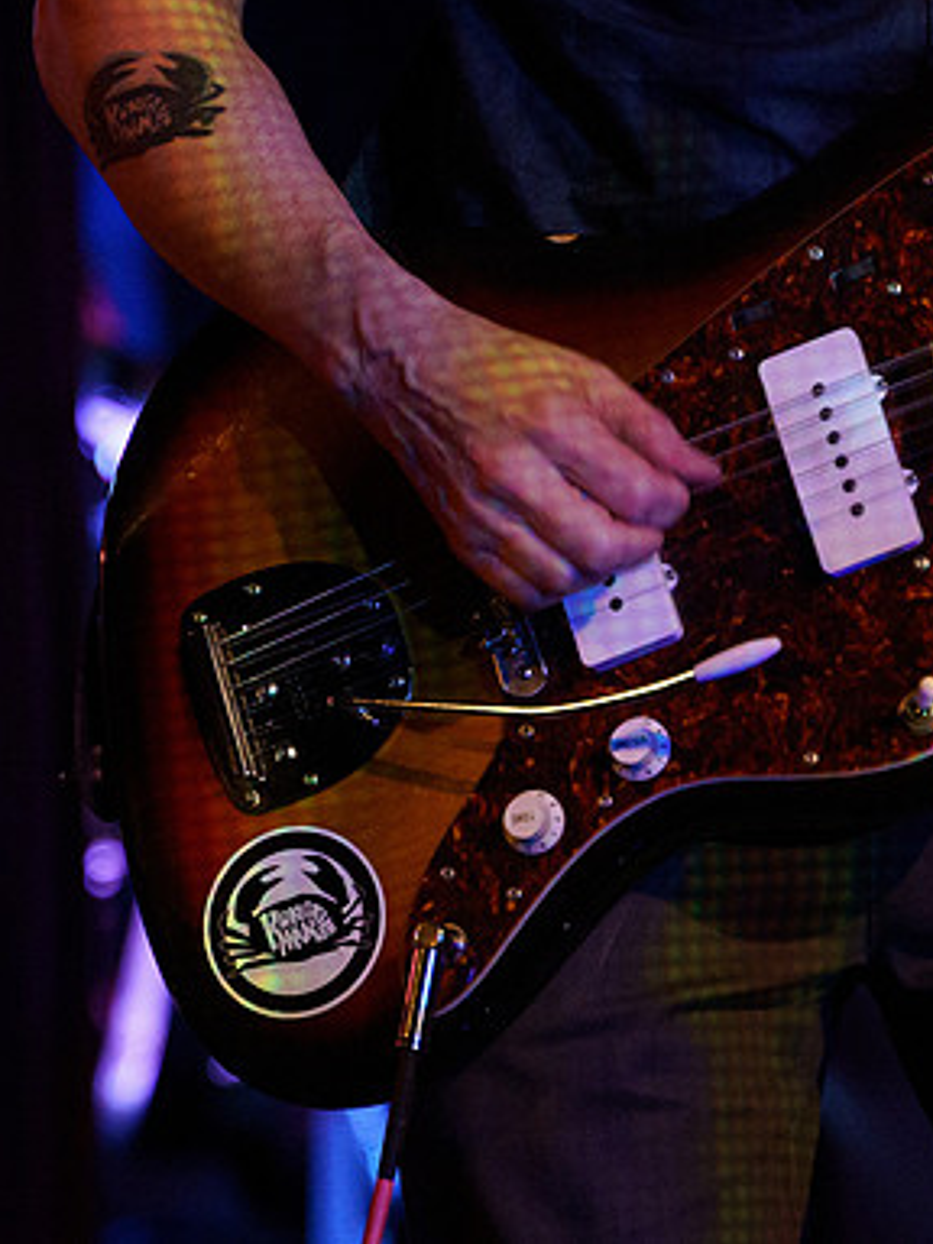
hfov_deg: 9.1
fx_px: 5858
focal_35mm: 163
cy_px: 931
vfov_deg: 12.1
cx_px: 664
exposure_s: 1/100
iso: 5000
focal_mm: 75
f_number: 2.8
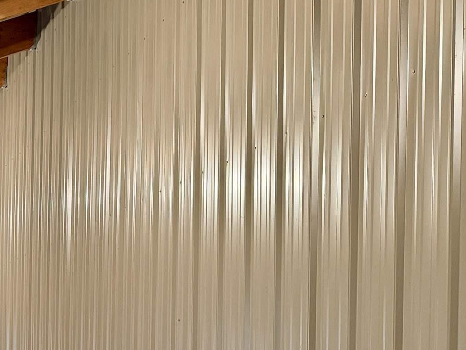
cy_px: 377
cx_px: -168
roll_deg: -0.5
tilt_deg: +0.0
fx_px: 956
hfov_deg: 23.6
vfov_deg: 19.9
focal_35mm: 71
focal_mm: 6.76
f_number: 1.78
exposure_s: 1/60
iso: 400
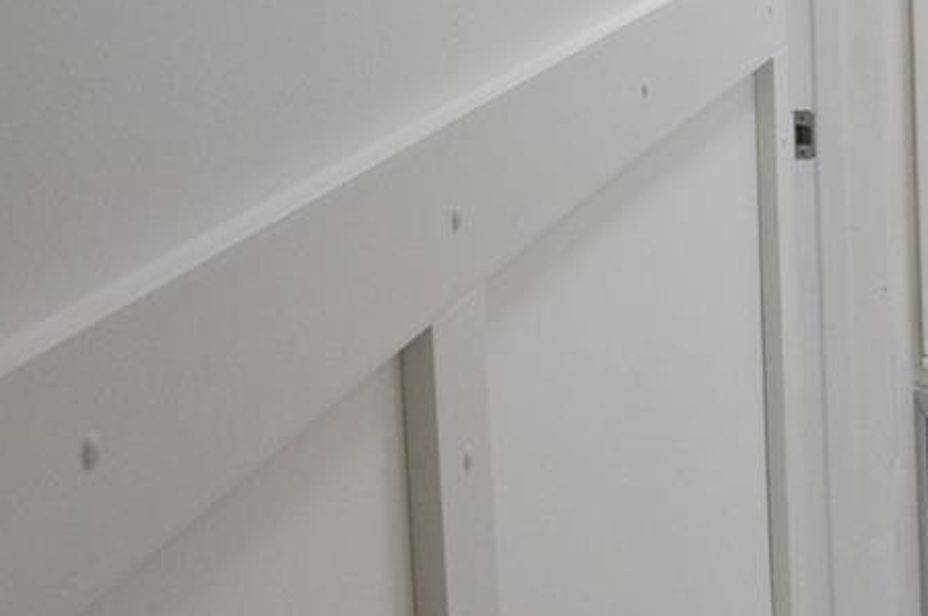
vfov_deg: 13.8
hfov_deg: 19.5
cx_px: 1217
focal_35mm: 96
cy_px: -117
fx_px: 2472
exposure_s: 1/80
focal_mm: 18
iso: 400
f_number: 4.5
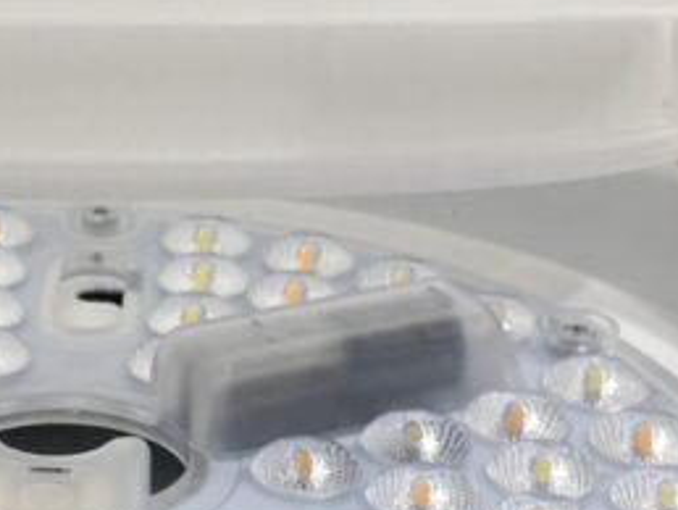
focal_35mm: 111
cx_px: 74
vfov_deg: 13.0
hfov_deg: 17.5
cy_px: 610
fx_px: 2176
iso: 25
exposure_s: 1/30
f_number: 1.8
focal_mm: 3.99
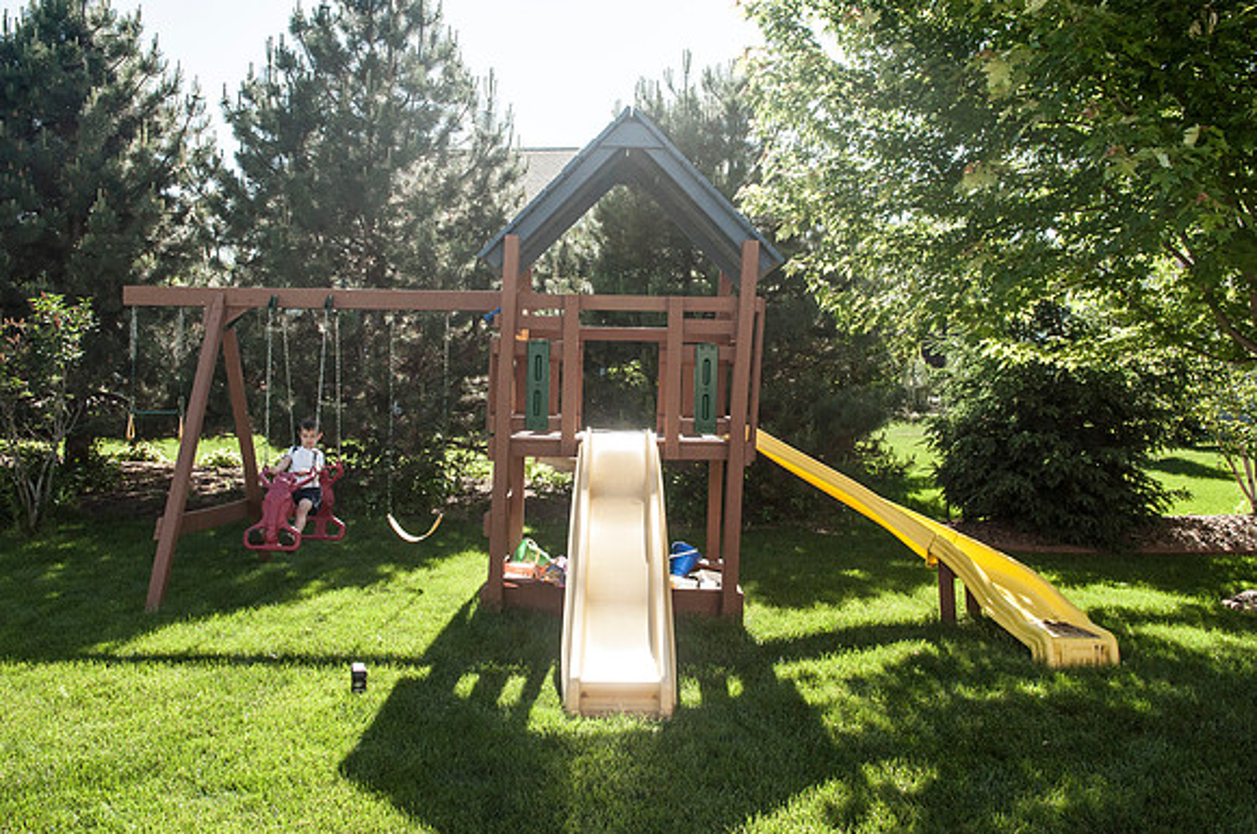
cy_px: 417
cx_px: 628
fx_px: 941
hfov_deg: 67.5
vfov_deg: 47.8
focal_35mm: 27
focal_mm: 18
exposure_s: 1/2000
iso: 400
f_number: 5
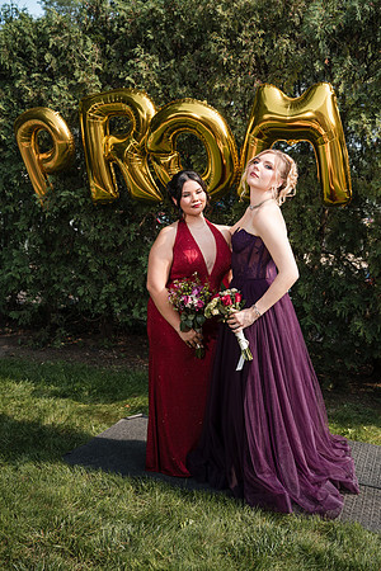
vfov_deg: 54.4
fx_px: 556
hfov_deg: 37.9
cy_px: 286
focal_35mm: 35
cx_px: 190
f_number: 5
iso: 200
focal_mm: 35
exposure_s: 1/250
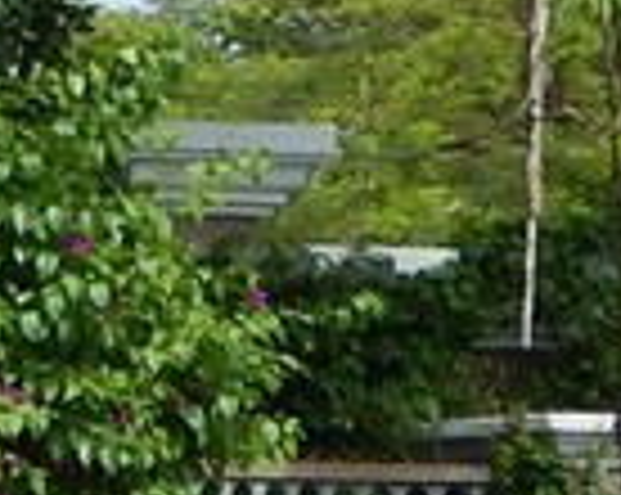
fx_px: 9195
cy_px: -225
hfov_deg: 3.8
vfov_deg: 3.1
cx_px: -914
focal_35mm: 501
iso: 125
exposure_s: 1/800
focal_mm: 12.3
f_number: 4.1
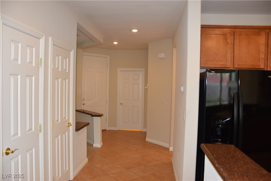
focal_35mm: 27
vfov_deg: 47.9
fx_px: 203
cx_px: 136
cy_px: 90
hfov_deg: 67.4
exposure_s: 1/80
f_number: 4.5
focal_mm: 18
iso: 800
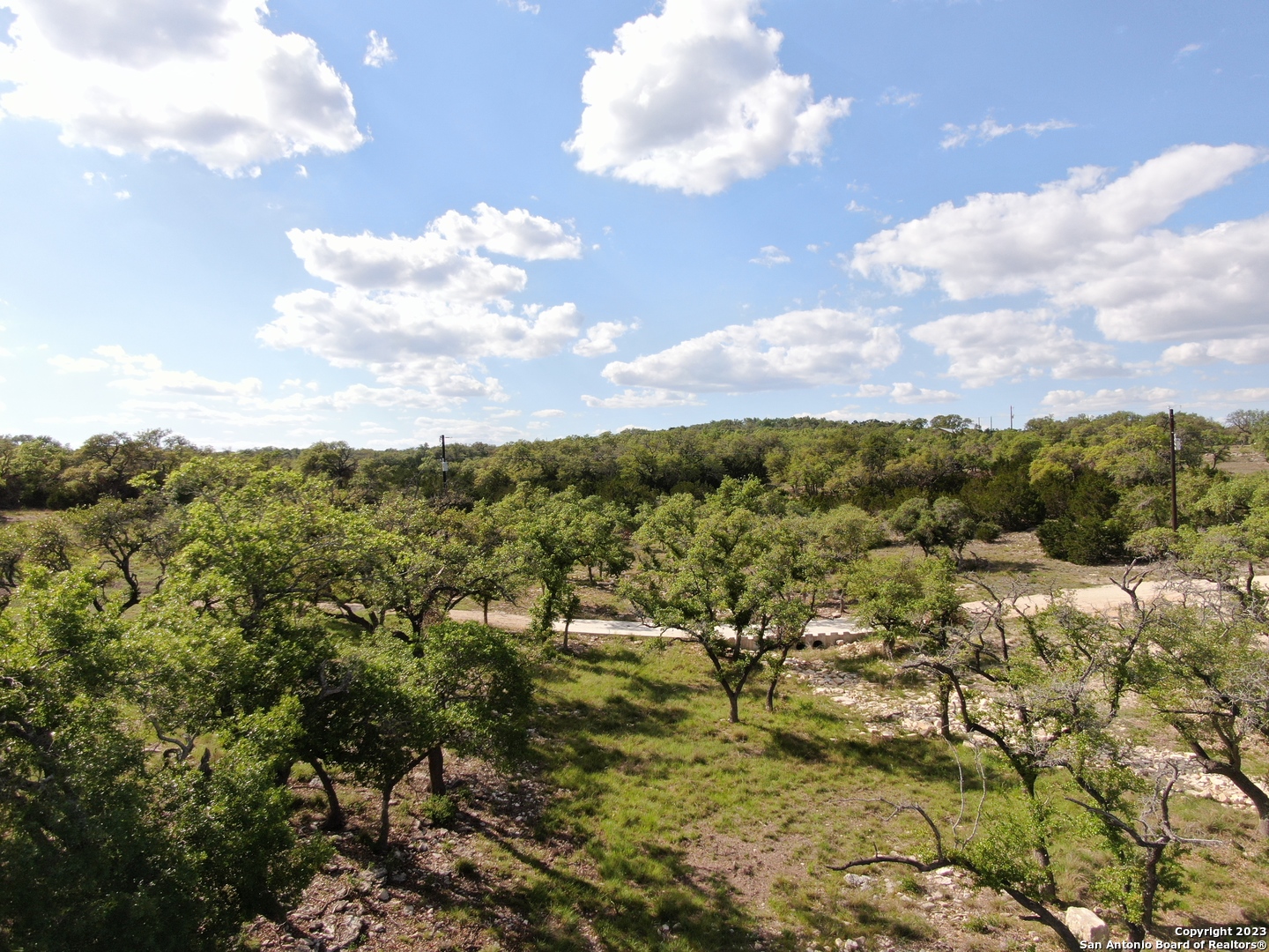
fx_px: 880
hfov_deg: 71.6
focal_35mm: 24
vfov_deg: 56.8
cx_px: 634
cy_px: 476
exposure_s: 1/60
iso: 100
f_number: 2.8
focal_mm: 4.39
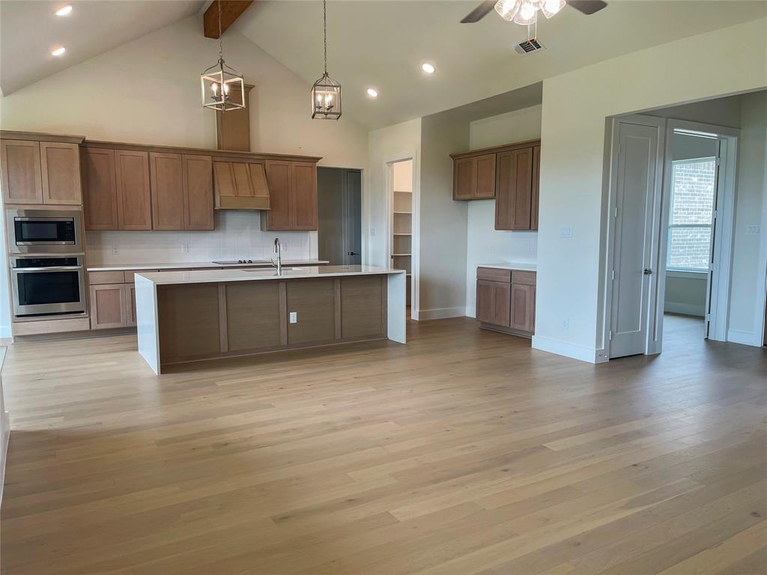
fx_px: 554
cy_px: 288
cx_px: 384
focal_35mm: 25
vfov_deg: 54.9
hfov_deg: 69.4
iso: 80
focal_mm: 5.1
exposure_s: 1/120
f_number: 1.6
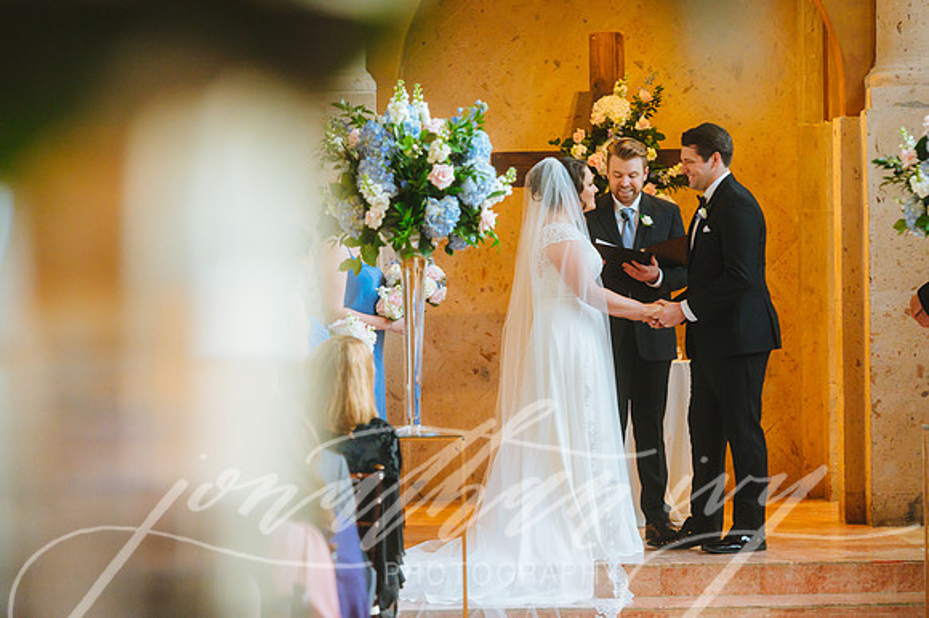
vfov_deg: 11.4
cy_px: 309
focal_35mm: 120
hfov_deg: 17.1
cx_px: 464
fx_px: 3095
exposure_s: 1/125
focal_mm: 120
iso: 4000
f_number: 2.8
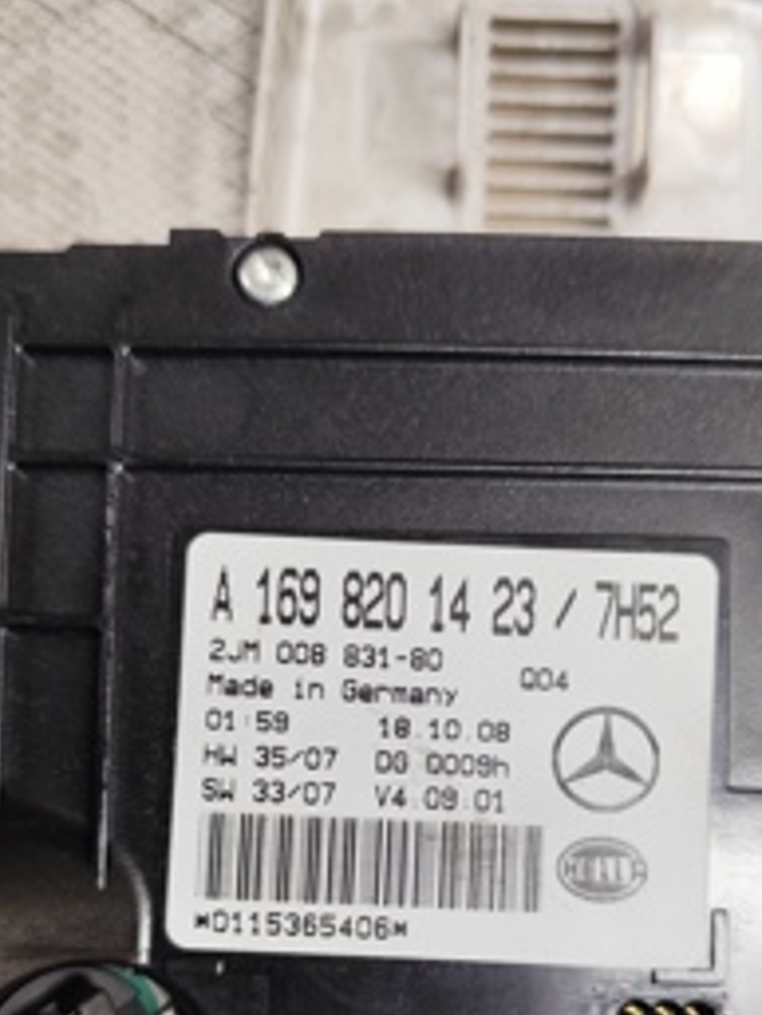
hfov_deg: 33.5
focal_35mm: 43
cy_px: 727
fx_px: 1261
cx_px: 450
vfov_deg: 42.8
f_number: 1.65
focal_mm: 6.19
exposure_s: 1/100
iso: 160
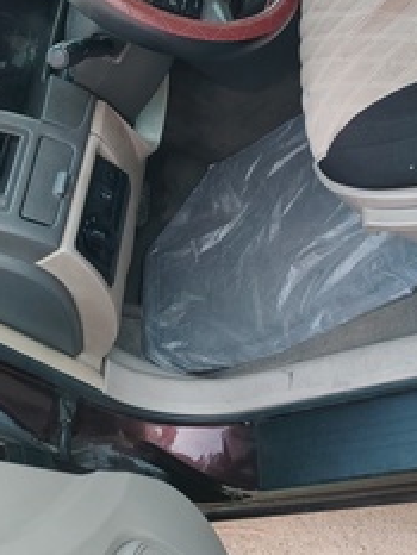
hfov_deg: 30.9
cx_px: 204
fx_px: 754
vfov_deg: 38.6
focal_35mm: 47
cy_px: 94
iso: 3313
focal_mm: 5.25
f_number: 1.75
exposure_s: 1/333
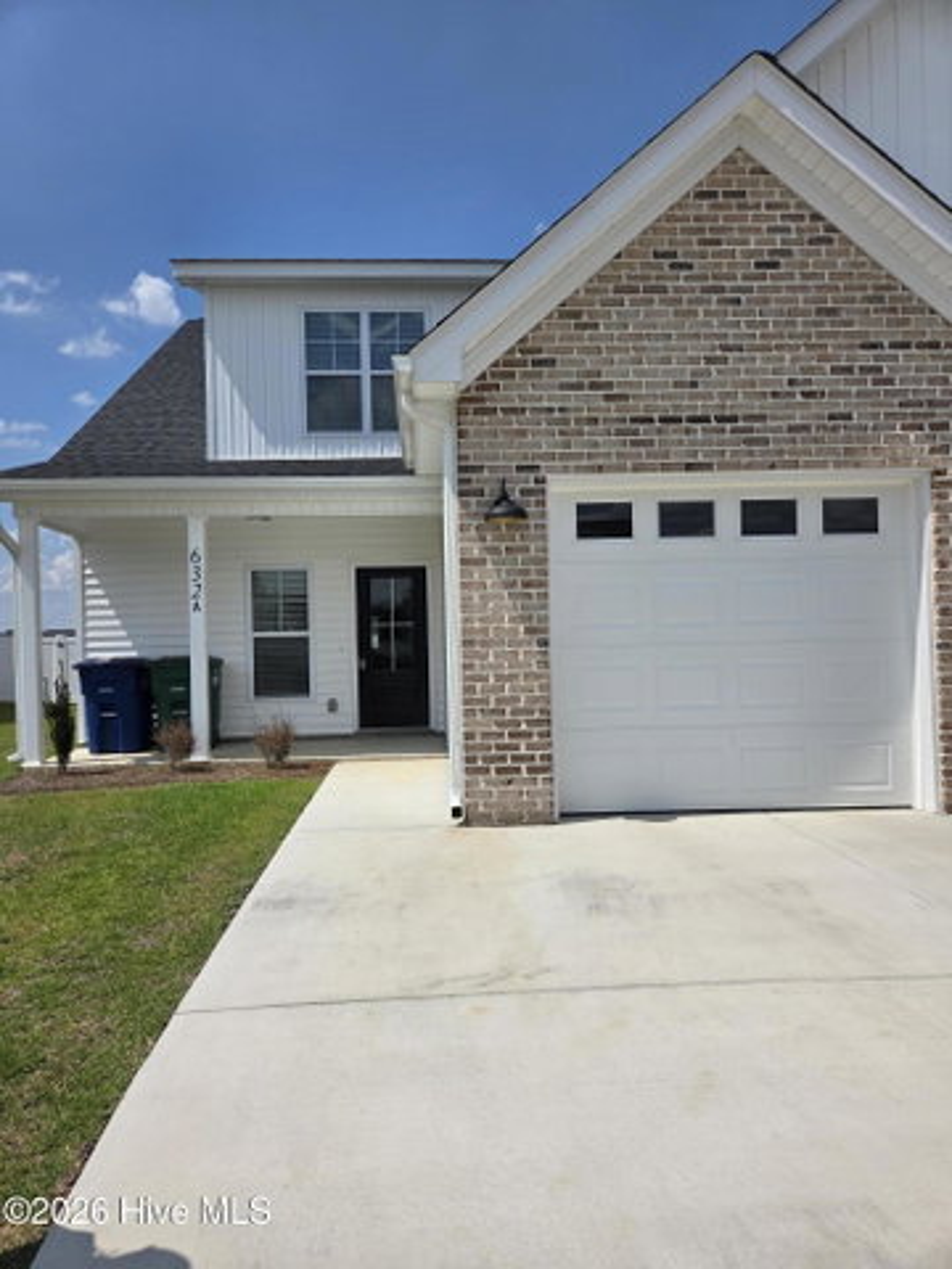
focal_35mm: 23
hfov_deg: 58.9
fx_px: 843
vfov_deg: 73.9
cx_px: 476
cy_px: 634
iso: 64
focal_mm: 5.4
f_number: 1.8
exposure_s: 1/7891
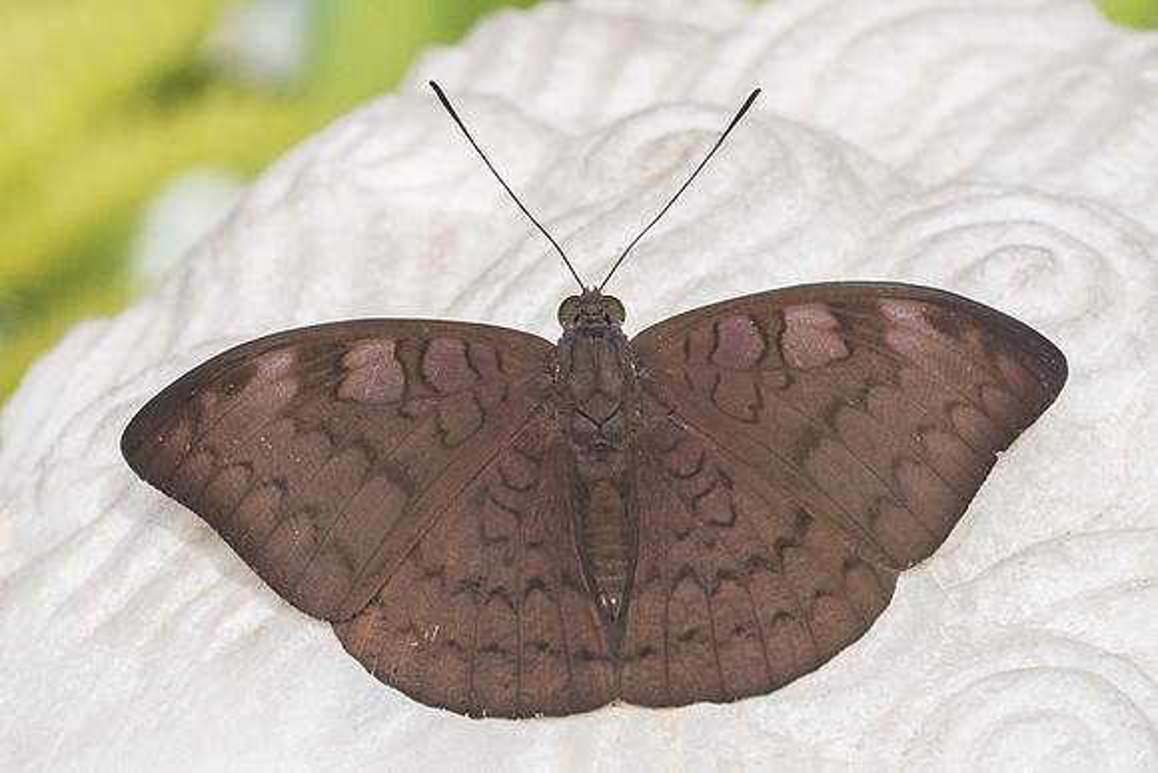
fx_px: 11146
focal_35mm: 346
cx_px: 611
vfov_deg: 4.0
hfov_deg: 5.9
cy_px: 346
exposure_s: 1/800
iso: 800
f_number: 13
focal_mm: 150
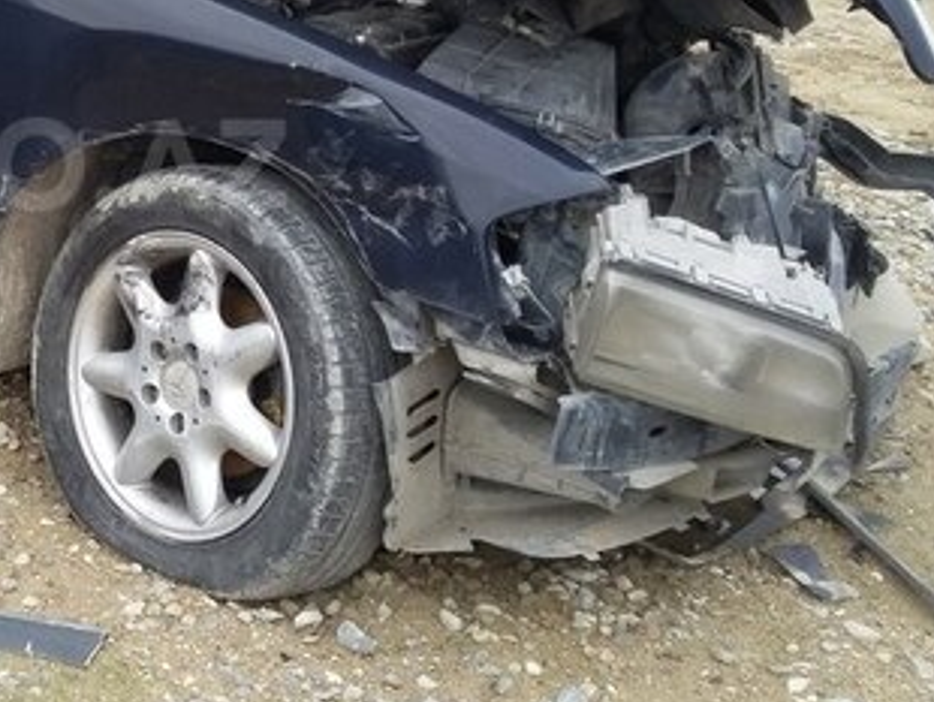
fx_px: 1782
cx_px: -21
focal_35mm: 66
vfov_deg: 22.1
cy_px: 164
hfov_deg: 27.5
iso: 80
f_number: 2.2
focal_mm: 3.3
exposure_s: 1/100
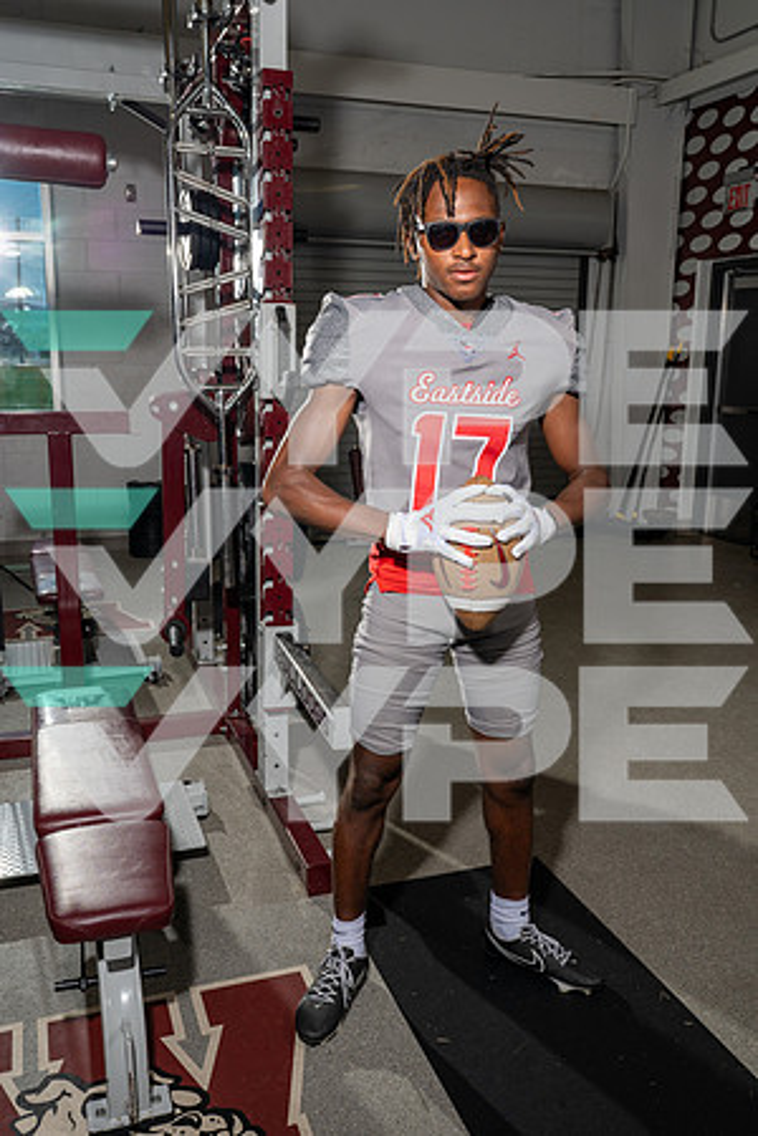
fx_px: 979
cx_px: 379
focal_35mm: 31
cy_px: 568
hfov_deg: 42.3
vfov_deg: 60.3
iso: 320
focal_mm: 31
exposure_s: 1/250
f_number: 8
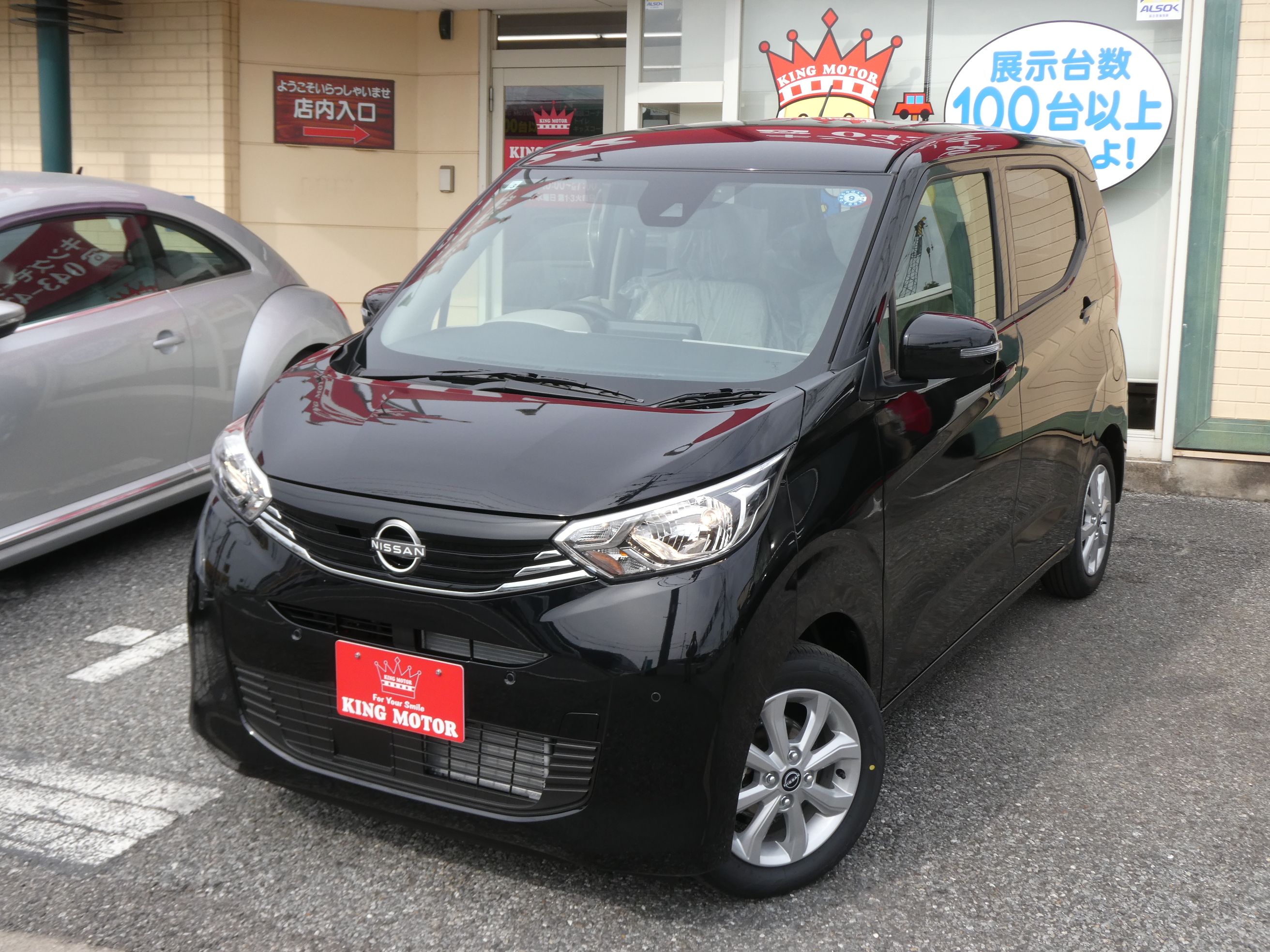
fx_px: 1468
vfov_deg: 36.0
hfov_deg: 46.8
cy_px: 476
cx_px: 635
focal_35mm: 40
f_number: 4
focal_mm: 7.2
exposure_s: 1/250
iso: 80
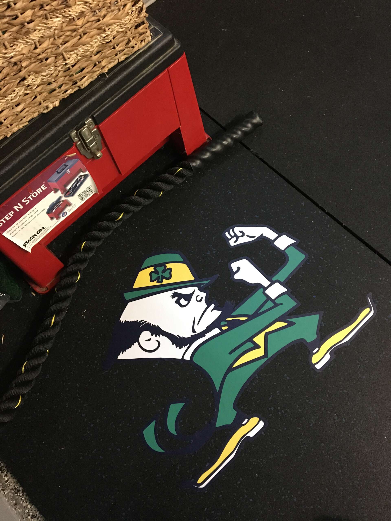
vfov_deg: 61.7
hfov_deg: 48.2
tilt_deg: -70.4
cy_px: 260
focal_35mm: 29
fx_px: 437
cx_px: 196
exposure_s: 1/15
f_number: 2.2
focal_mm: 4.15
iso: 250
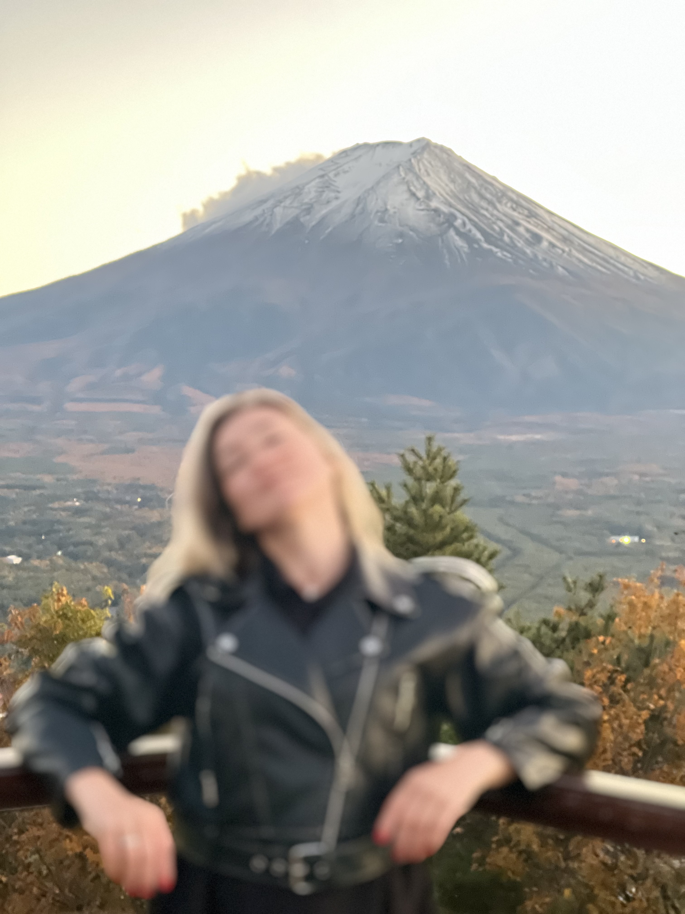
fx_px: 2032
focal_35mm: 77
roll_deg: -1.8
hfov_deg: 19.1
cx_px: 342
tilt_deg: +1.1
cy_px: 457
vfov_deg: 25.3
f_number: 2.8
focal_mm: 9
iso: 400
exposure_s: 1/19
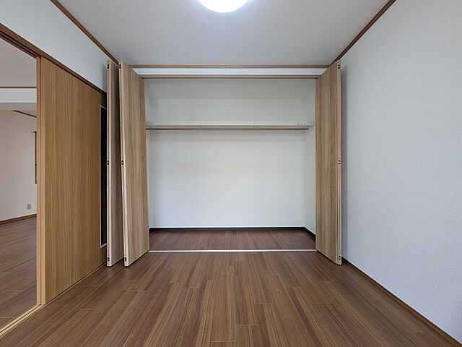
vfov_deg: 85.7
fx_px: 187
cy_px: 174
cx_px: 231
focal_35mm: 14
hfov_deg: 102.1
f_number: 2.2
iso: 51
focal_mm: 1.83
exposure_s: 1/30
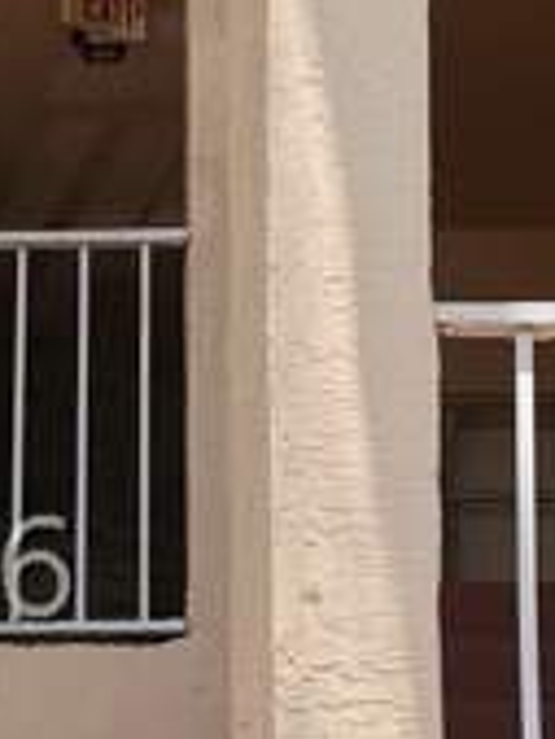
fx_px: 3224
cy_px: 568
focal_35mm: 151
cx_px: -96
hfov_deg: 9.7
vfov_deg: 13.0
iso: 80
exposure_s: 1/3145
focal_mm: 6.76
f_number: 1.78
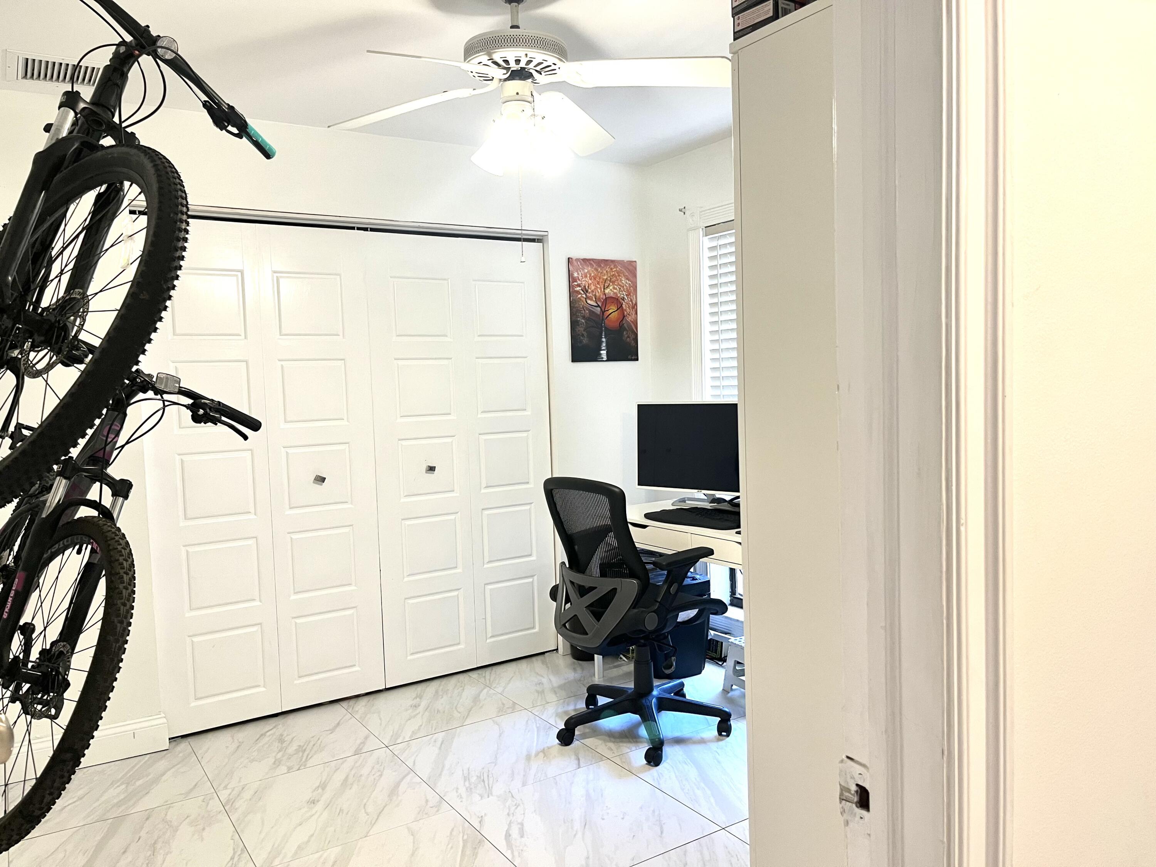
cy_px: 434
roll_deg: +1.9
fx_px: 868
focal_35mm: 26
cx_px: 578
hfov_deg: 67.3
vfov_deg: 53.1
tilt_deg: -4.7
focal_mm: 5.1
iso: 80
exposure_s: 1/60
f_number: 1.6
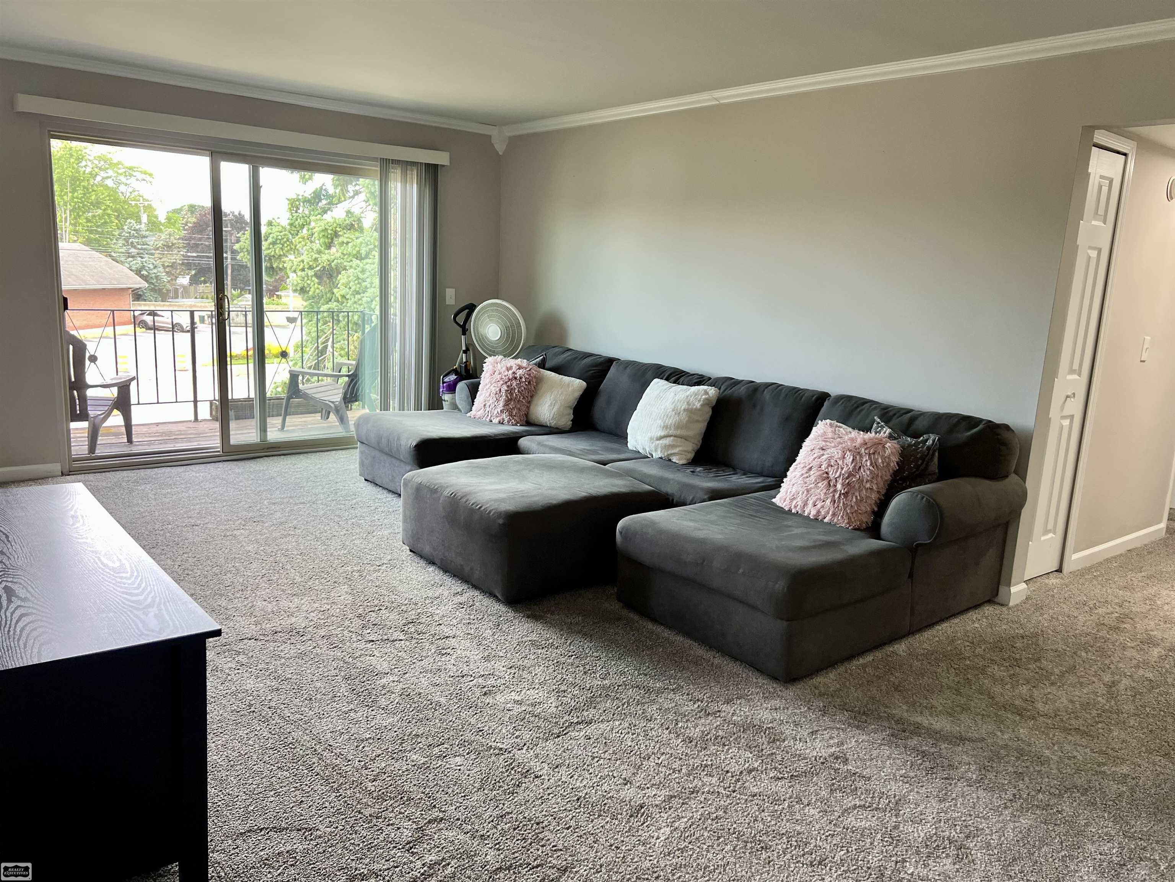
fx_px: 883
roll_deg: -2.7
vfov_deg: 53.1
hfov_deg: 67.3
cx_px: 588
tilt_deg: -11.9
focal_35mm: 26
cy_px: 441
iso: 125
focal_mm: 5.7
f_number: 1.5
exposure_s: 1/120
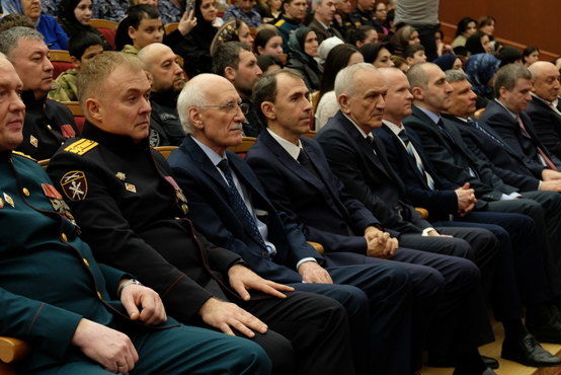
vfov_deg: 19.7
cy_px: 244
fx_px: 1076
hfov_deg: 29.1
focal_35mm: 69
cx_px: 218
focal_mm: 34.3
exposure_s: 1/45
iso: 800
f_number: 3.6
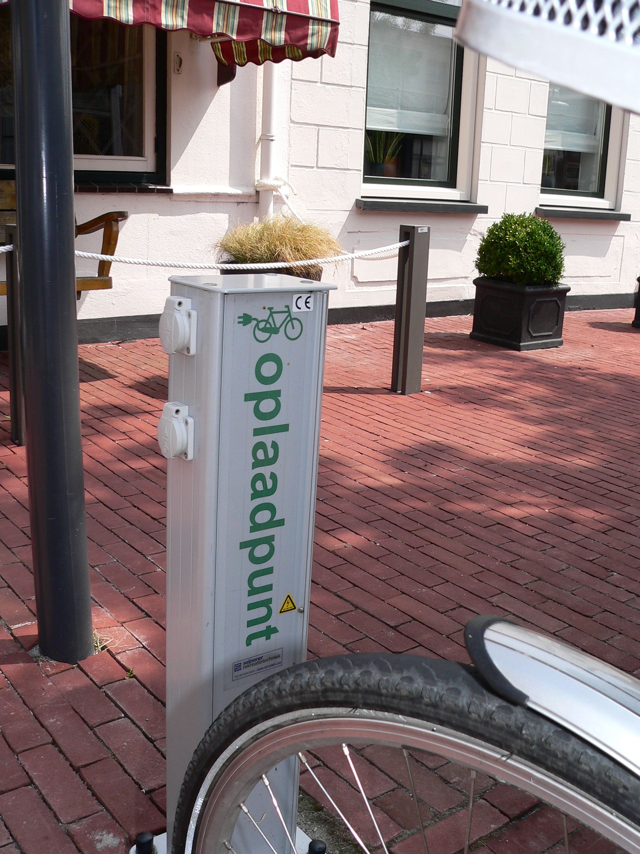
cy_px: 427
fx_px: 887
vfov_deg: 51.4
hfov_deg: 39.7
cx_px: 320
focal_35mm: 36
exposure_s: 1/400
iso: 80
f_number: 4
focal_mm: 6
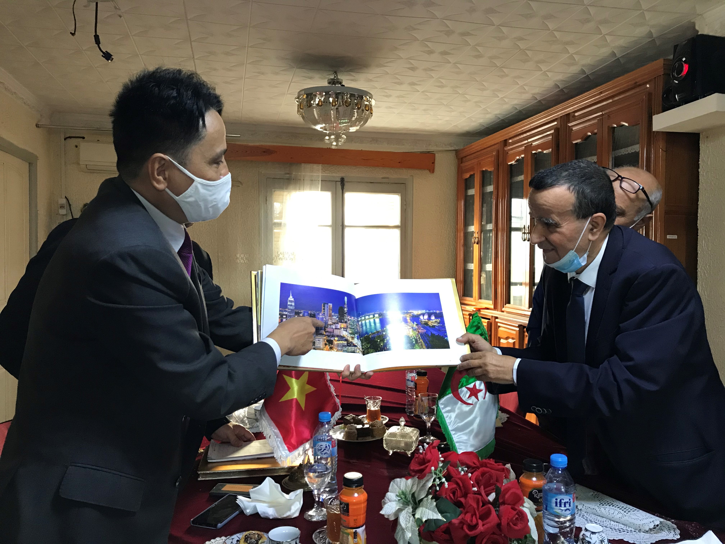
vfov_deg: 49.7
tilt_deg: +0.6
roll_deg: +0.5
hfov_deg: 63.4
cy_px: 272
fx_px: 586
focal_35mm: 28
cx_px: 362
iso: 64
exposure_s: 1/17
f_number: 1.8
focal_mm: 3.99
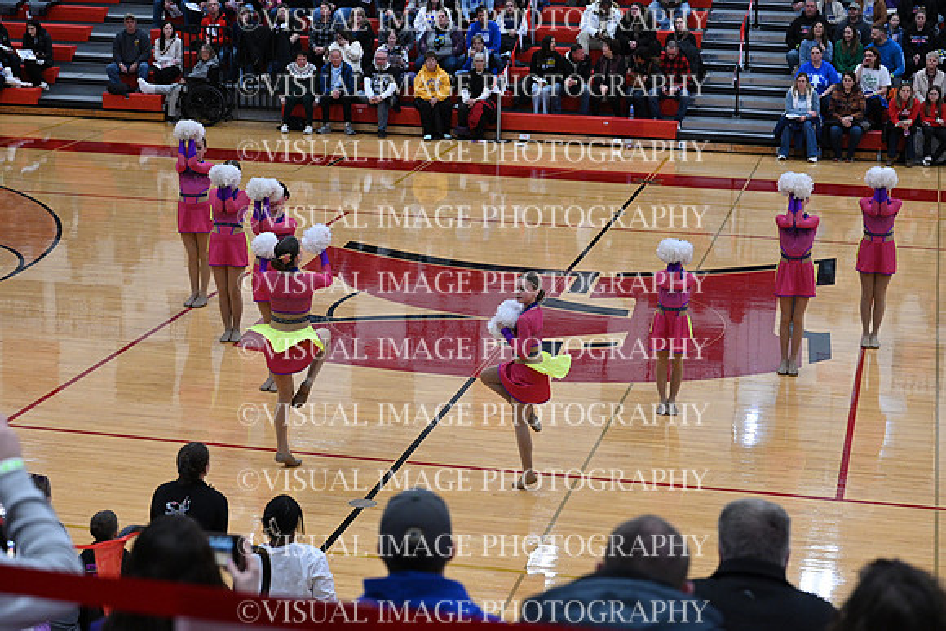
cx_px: 473
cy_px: 316
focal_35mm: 74
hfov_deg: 27.3
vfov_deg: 18.4
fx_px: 1945
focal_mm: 74
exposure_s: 1/400
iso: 4000
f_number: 4
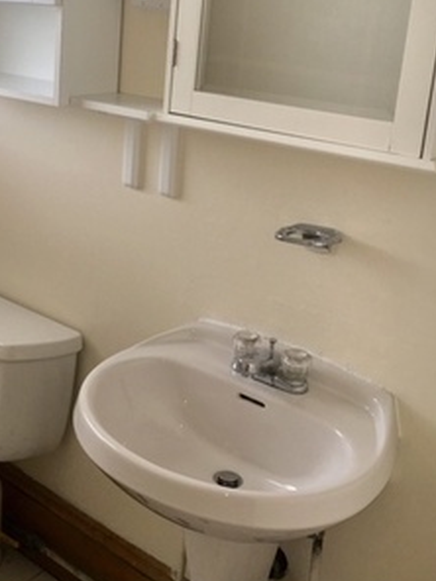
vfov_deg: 38.4
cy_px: 186
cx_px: 78
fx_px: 823
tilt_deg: -14.3
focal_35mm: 49
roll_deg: -1.9
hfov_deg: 28.9
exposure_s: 1/40
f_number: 2.2
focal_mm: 4.15
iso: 25
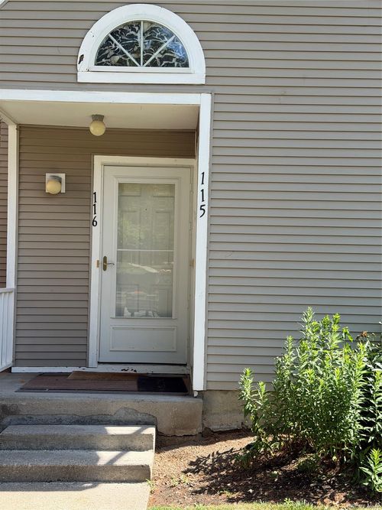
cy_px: 255
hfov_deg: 30.3
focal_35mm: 48
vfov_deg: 39.7
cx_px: 191
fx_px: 706
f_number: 1.78
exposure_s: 1/1429
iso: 64
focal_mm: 6.76
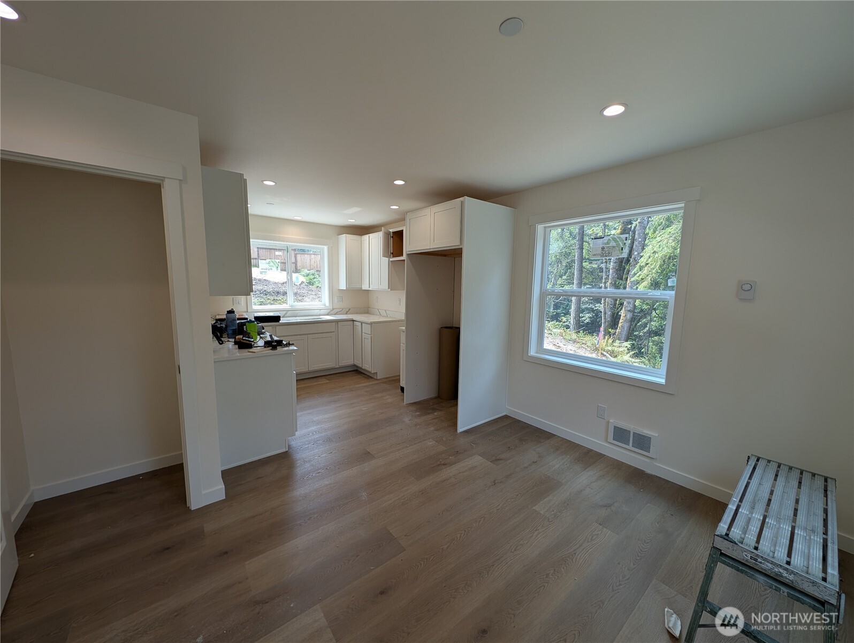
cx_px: 427
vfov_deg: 94.6
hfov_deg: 110.5
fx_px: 296
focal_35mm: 12
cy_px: 322
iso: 39
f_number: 1.95
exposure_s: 1/201
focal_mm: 2.23
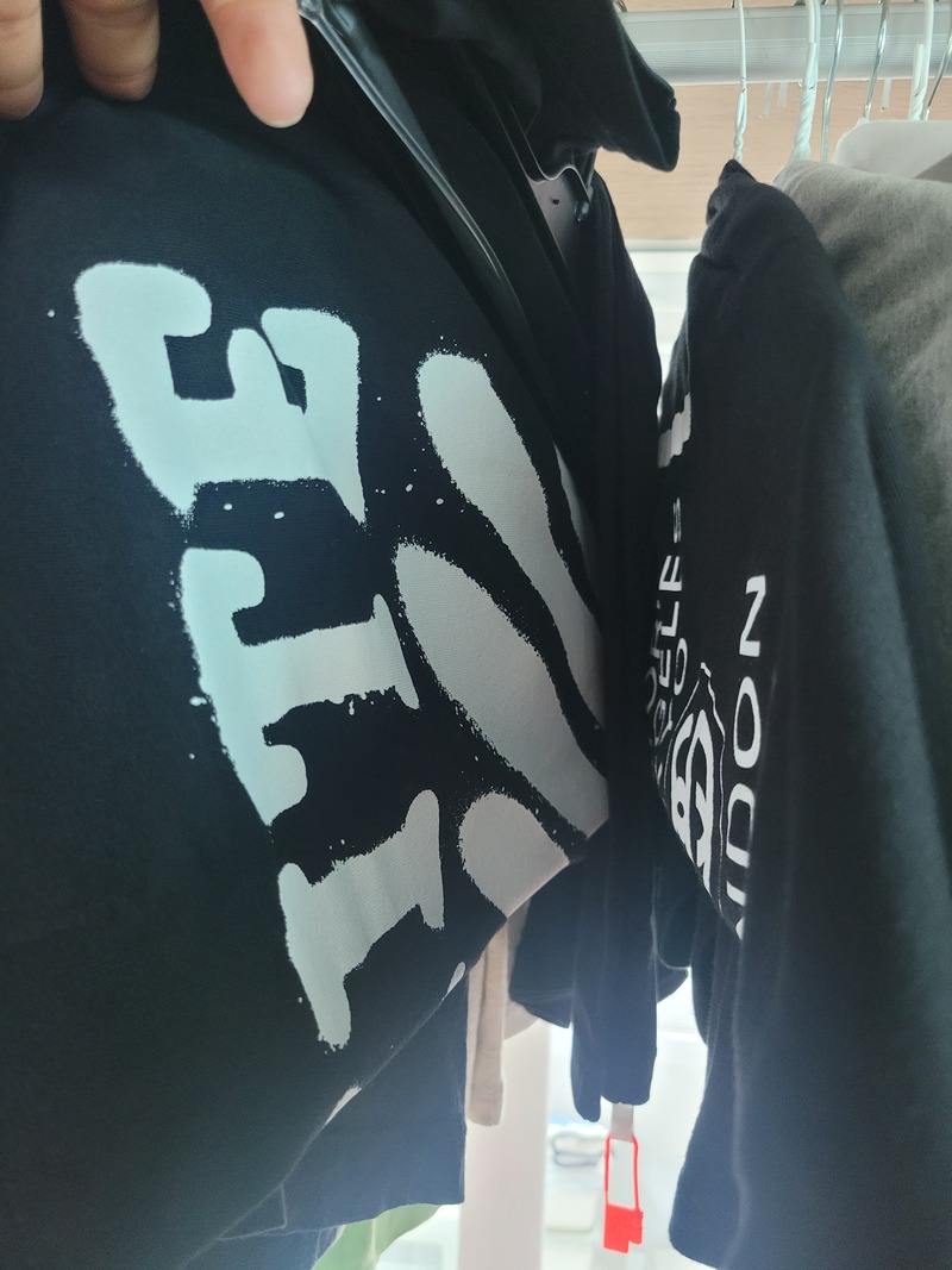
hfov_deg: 53.1
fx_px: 954
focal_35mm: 26
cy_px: 635
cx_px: 476
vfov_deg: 67.3
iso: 500
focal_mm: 5.4
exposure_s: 1/40
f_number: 1.8
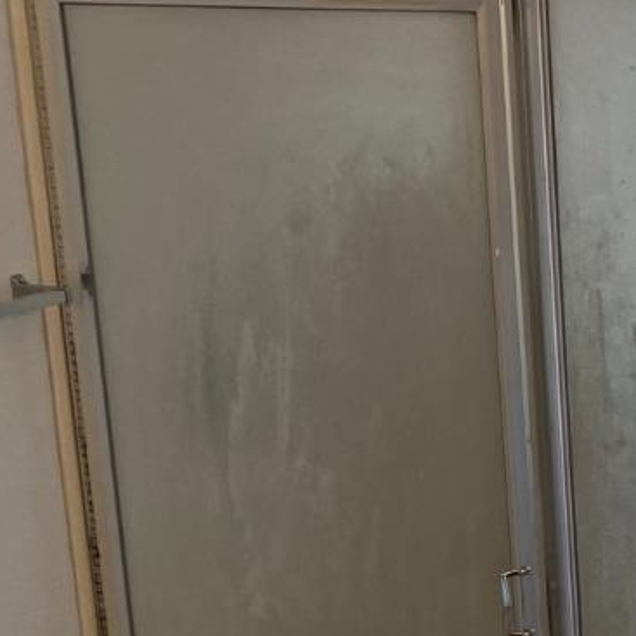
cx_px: 1170
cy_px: 569
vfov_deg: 18.2
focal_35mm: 94
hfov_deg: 15.6
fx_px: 1954
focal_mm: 4.25
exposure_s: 1/120
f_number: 1.8
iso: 64
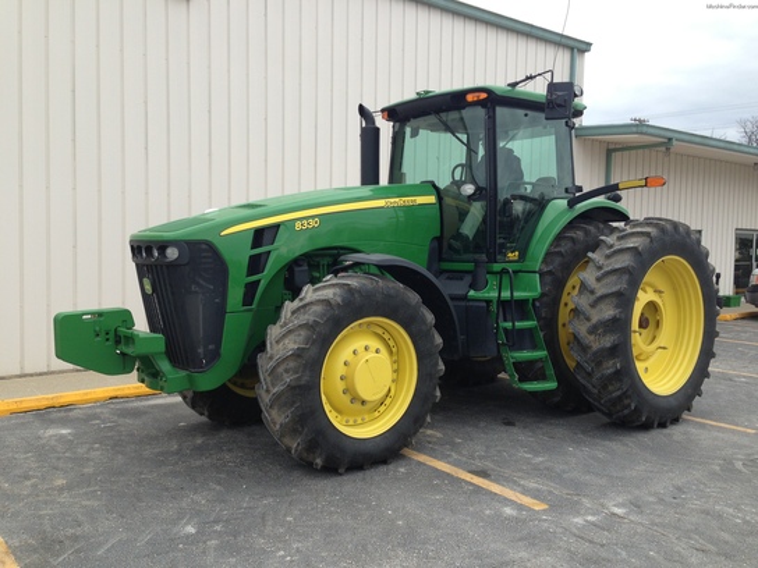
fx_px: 723
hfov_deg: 55.4
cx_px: 379
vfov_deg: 42.9
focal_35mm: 33
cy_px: 284
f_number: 2.4
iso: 50
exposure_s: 1/242
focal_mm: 4.13
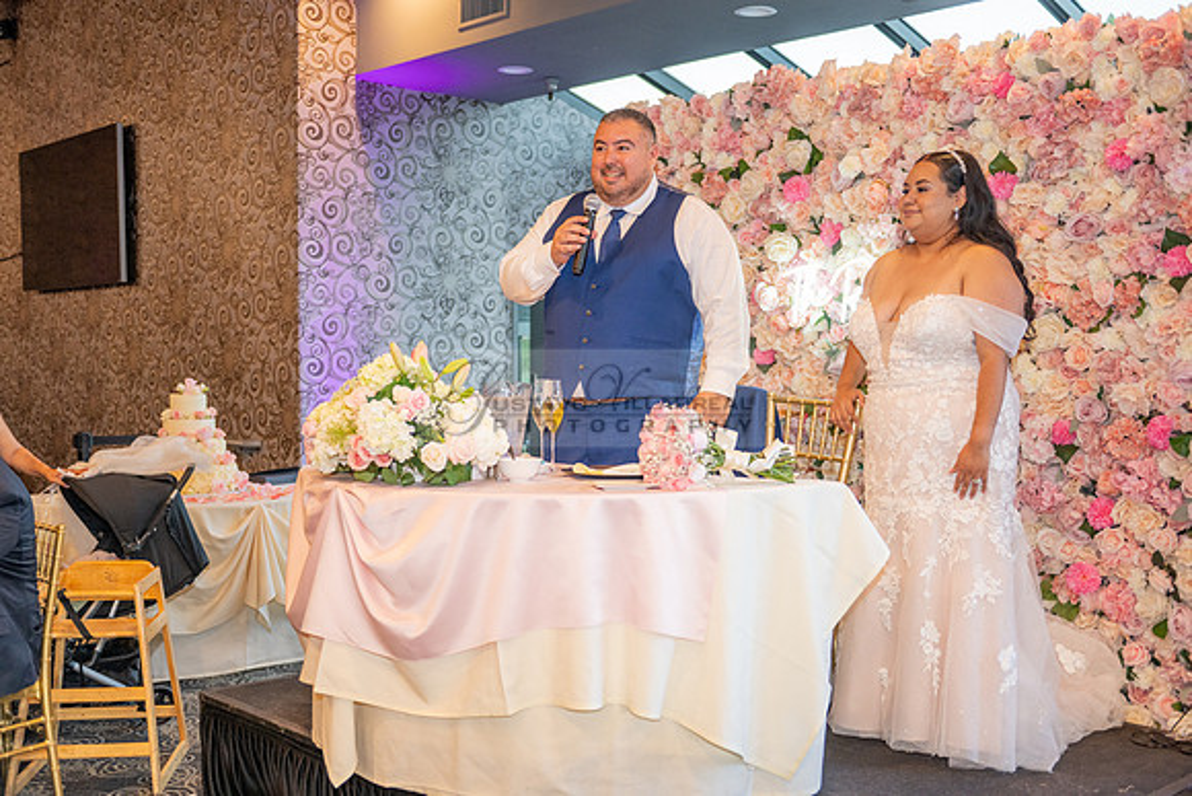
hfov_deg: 50.7
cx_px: 596
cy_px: 398
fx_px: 1258
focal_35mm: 38
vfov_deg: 35.1
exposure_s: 1/125
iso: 1000
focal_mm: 38
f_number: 2.8
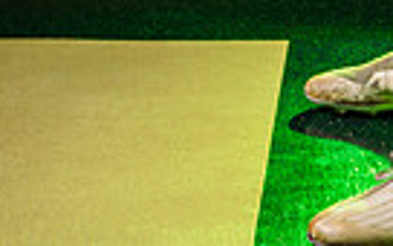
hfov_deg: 11.8
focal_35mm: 175
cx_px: 416
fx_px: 1874
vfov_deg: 7.1
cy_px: -324
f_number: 6.3
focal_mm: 52
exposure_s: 1/250
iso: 80
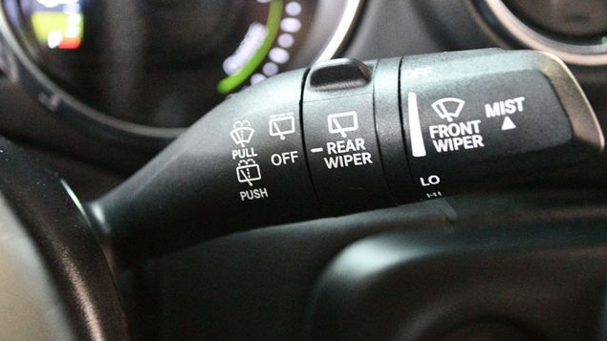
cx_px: 305
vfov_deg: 21.1
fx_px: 917
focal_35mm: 57
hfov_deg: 36.6
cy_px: 189
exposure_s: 1/15
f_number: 5
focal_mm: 36
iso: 12800
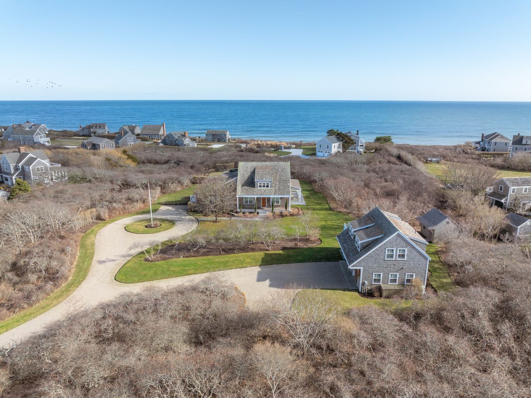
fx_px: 368
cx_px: 266
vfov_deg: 56.8
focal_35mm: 24
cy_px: 199
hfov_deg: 71.6
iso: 100
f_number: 4
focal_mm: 12.29
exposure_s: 1/640
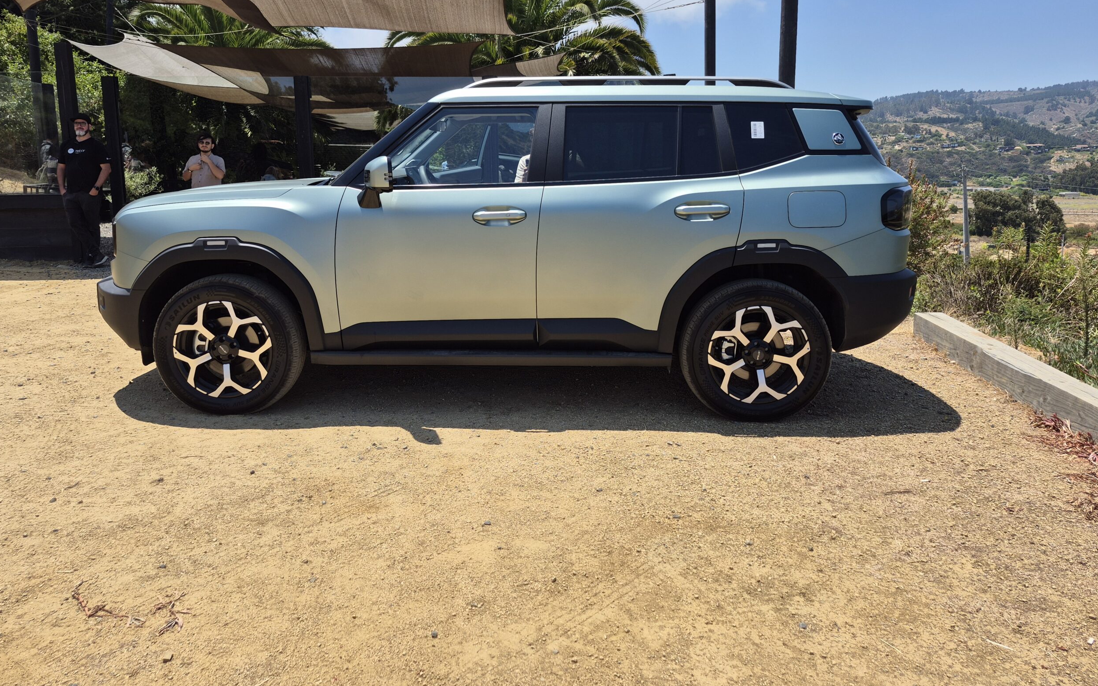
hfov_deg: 72.5
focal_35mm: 25
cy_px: 273
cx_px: 539
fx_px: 748
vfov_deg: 48.9
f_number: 1.8
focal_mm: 5.4
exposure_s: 1/1896
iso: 25
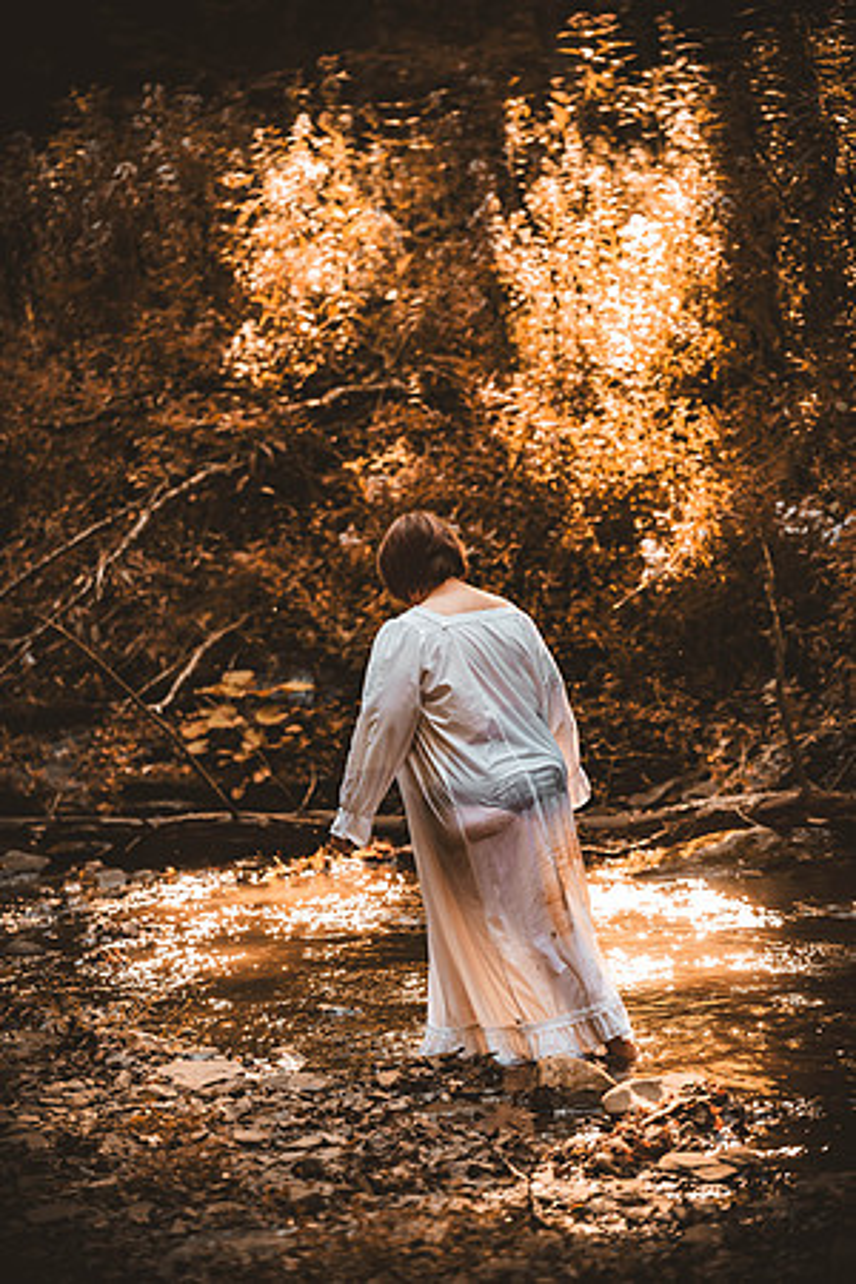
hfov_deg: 11.4
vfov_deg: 17.1
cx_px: 428
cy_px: 642
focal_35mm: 120
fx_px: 4280
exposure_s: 1/400
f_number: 2.8
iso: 1000
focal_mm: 120
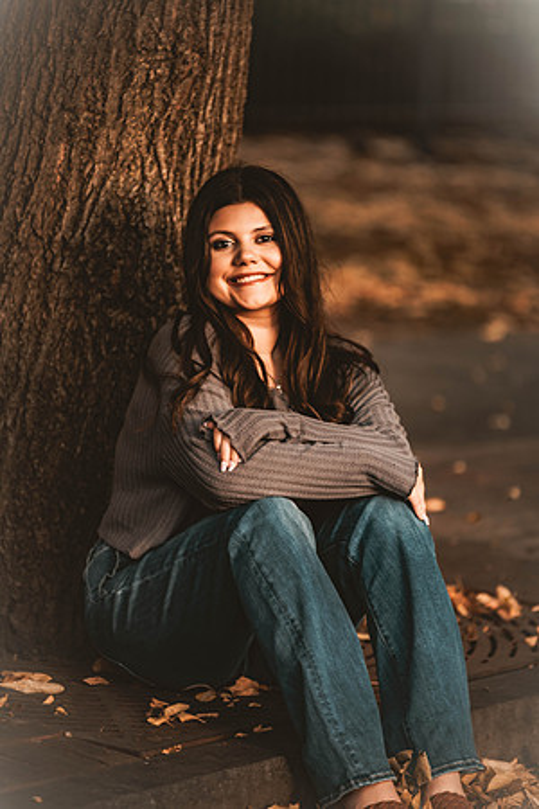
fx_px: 4491
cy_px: 404
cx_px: 270
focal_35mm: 200
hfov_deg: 6.9
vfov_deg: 10.3
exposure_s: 1/125
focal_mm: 200
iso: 400
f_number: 2.8
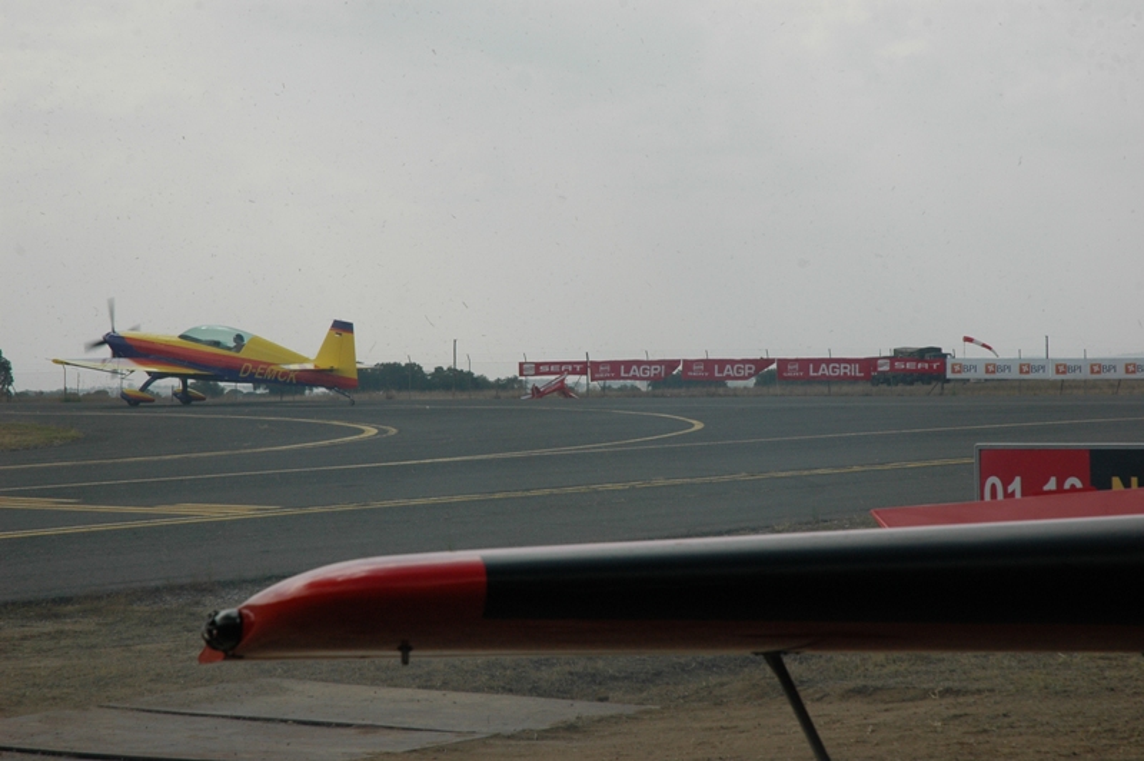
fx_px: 3334
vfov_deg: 13.0
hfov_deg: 19.5
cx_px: 572
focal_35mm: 105
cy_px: 380
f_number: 11
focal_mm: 70
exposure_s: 1/500
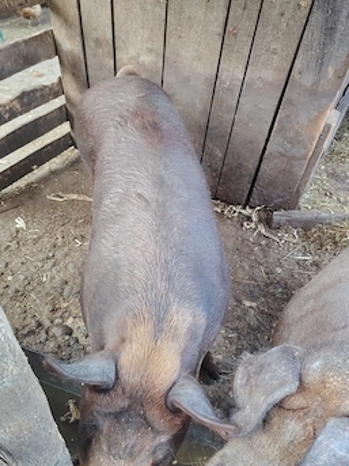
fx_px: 377
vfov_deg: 63.2
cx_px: 170
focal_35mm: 28
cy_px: 265
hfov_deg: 49.7
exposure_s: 1/50
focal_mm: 5.25
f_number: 1.75
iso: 363
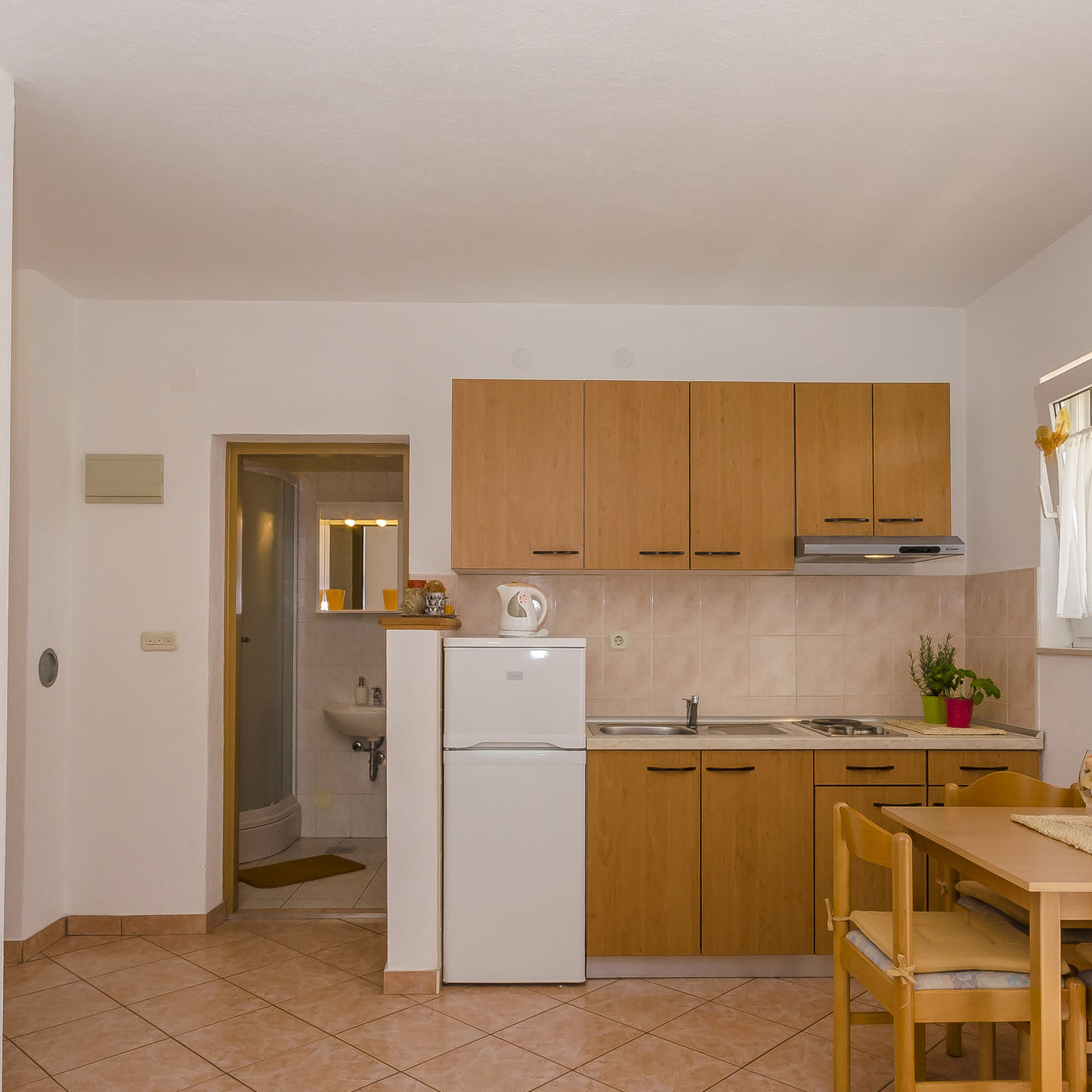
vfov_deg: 62.8
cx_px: 555
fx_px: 892
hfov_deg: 62.9
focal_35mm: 25
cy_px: 600
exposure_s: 1/80
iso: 160
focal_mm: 10
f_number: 9
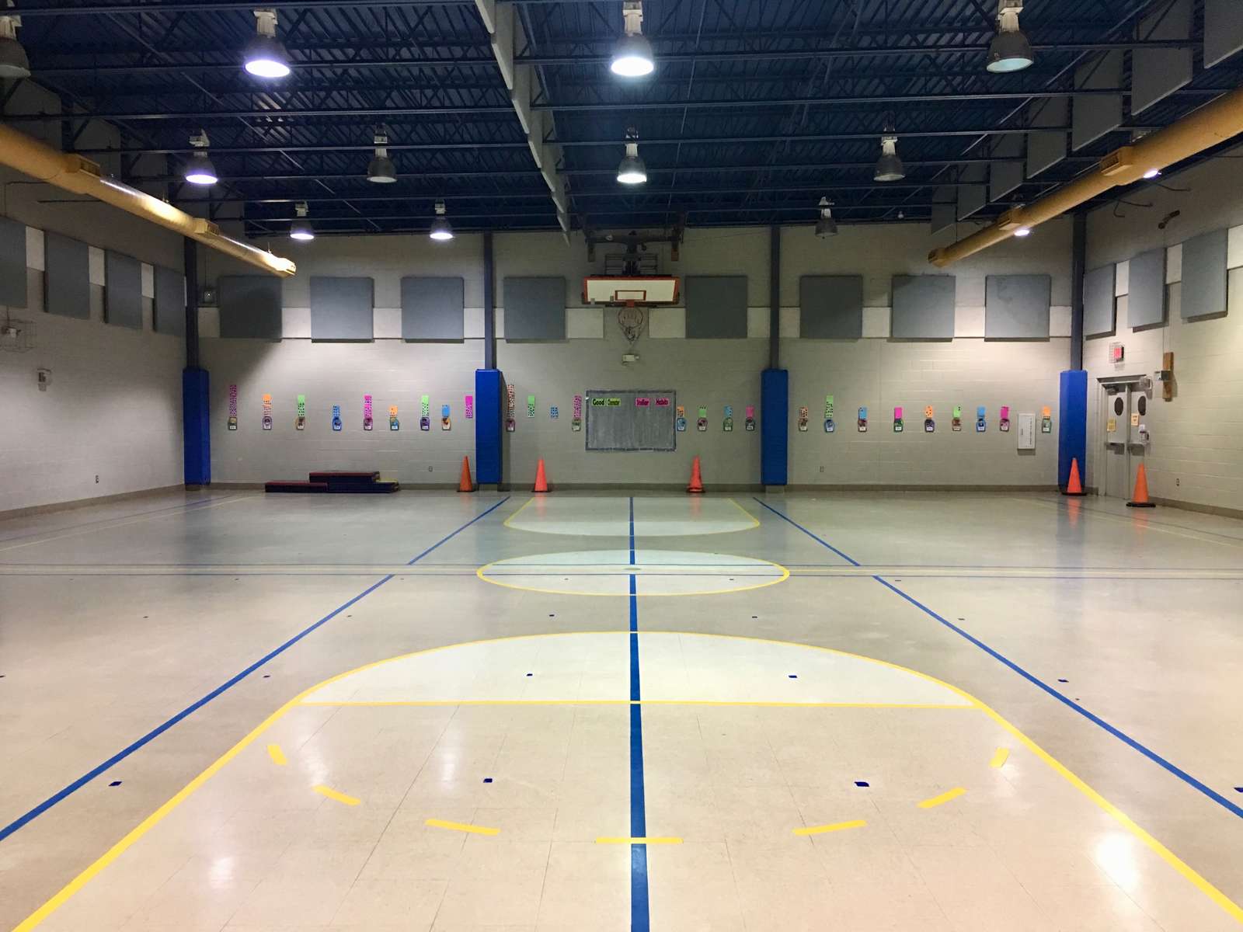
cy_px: 466
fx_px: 1041
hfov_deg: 61.7
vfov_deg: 48.2
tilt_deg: -1.4
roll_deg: +1.0
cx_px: 622
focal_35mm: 29
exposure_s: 1/15
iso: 100
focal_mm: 4.15
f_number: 2.2
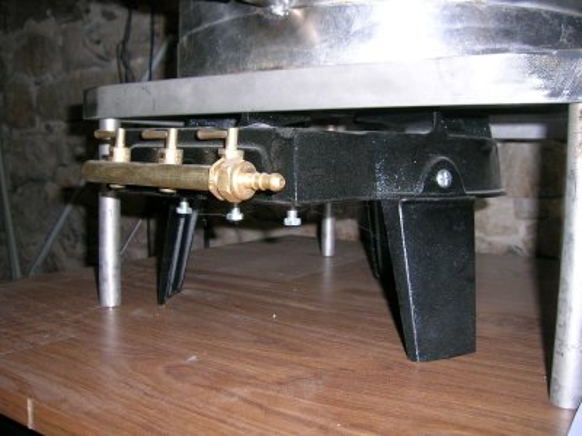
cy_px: 218
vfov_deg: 40.7
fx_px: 588
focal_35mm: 35
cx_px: 291
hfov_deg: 52.6
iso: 50
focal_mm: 5.4
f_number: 2.8
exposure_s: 1/60.1
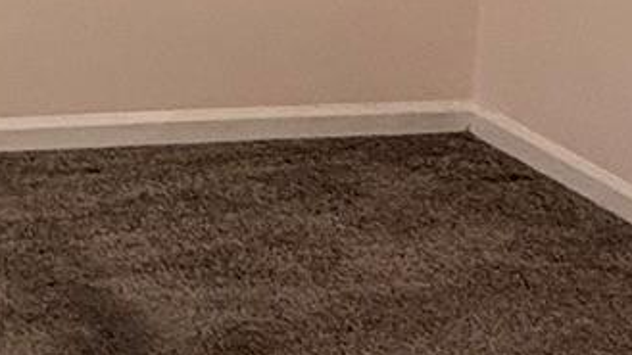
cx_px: -423
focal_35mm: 95
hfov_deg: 18.7
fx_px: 1592
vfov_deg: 11.7
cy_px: -297
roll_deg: -0.1
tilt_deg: -6.2
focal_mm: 2.22
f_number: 2.2
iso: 250
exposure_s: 1/120
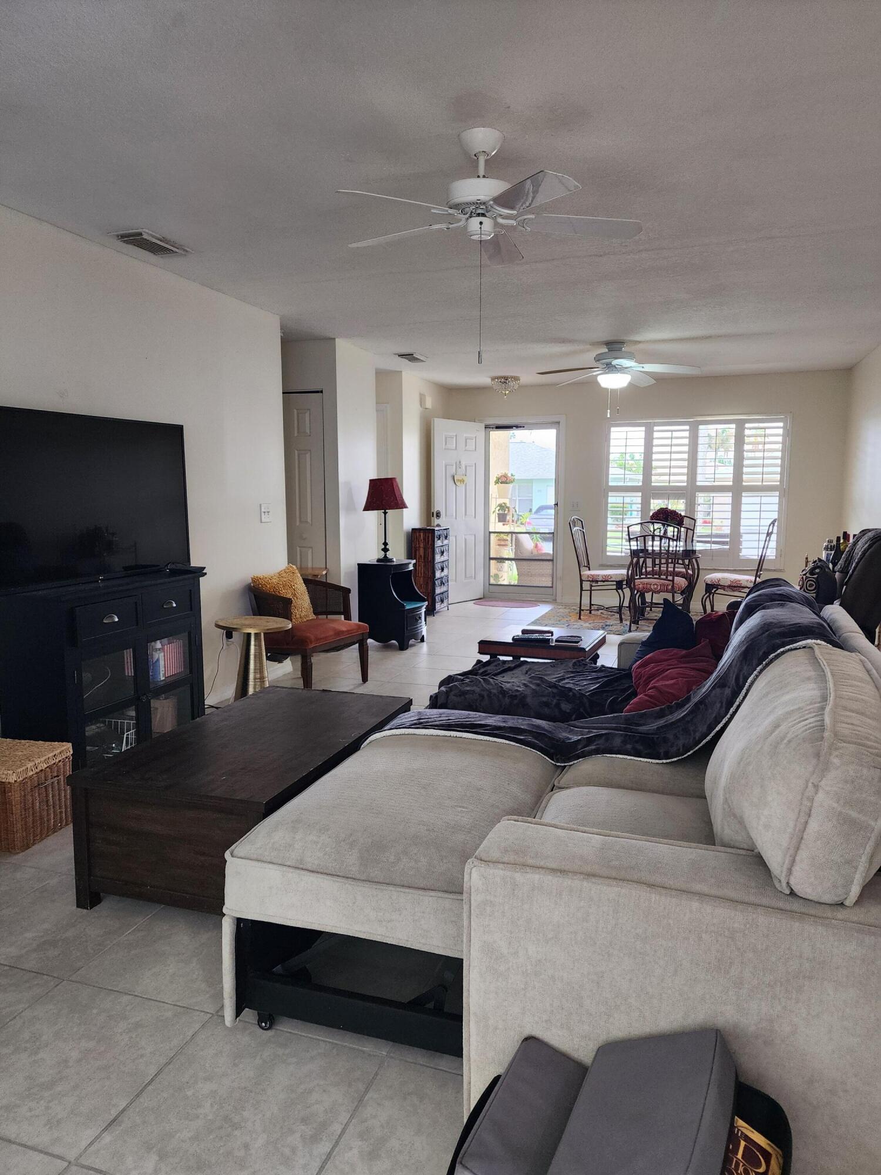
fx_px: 780
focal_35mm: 23
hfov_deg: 58.9
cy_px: 588
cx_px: 440
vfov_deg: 73.9
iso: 200
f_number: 1.8
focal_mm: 6.4
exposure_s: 1/120
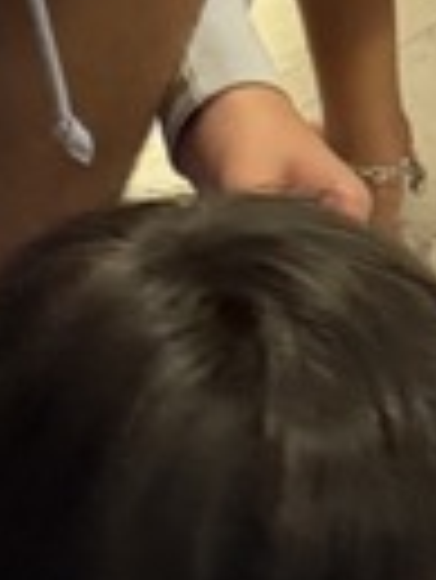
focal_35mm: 190
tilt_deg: -47.7
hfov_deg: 7.7
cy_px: 638
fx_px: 3186
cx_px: 634
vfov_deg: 10.3
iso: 800
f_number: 1.78
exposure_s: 1/42
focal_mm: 6.76
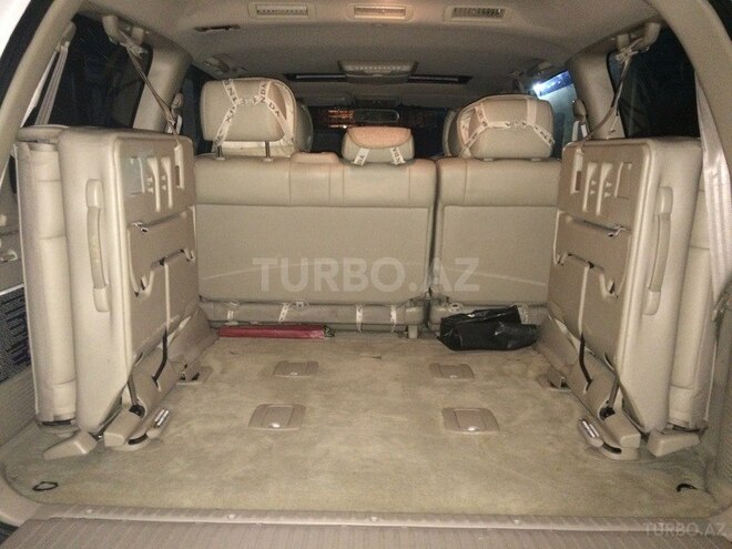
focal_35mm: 29
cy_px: 274
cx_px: 366
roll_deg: +0.5
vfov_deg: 48.2
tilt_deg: -11.1
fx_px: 613
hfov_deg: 61.7
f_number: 2.2
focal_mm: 4.15
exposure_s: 1/17
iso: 320
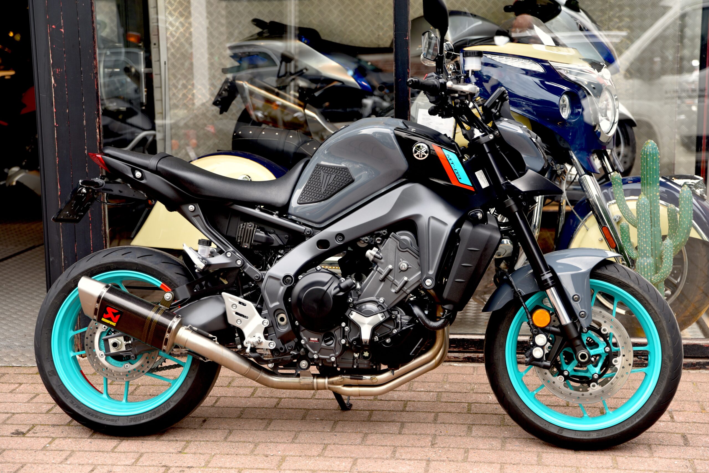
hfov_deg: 32.4
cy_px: 236
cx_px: 354
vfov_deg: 21.9
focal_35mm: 62
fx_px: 1221
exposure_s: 1/60
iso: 100
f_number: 3.5
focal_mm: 62
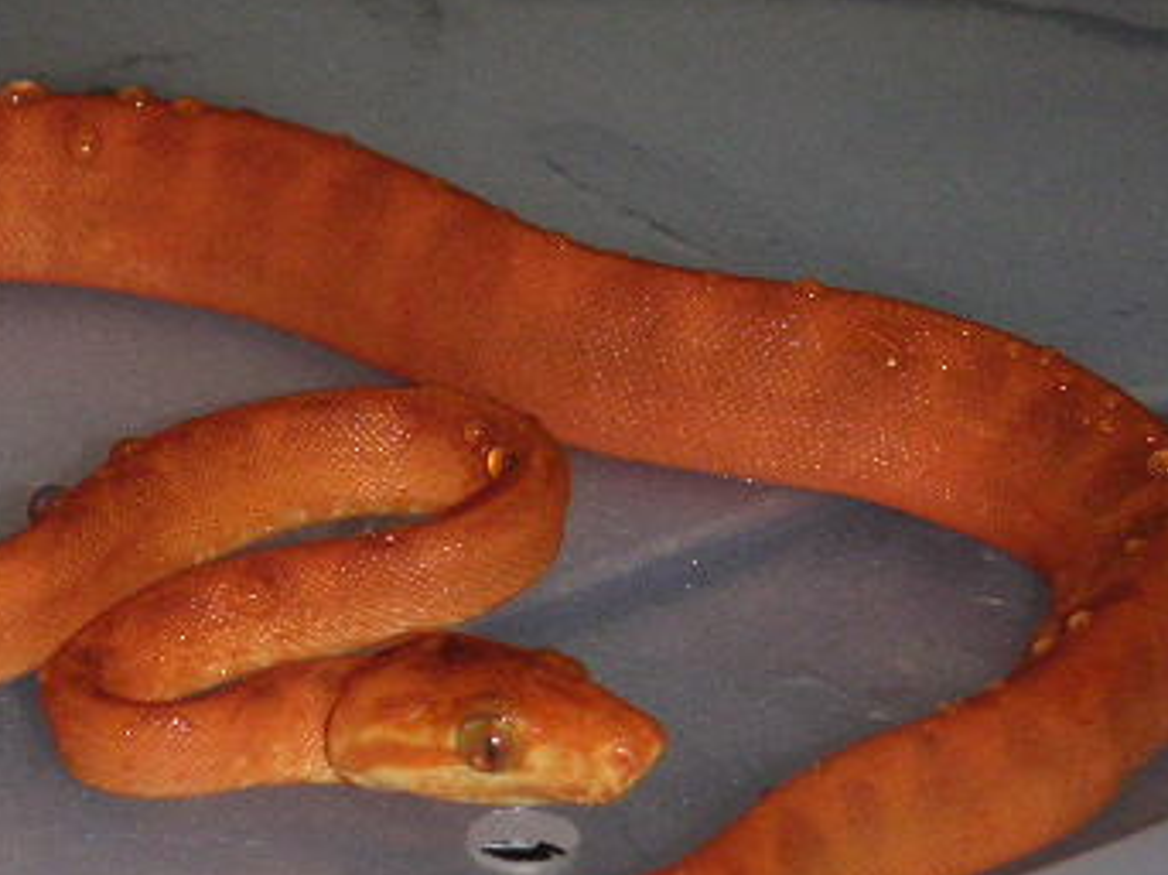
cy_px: 561
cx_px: 191
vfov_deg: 7.1
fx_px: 7013
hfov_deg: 9.5
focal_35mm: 208
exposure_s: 1/111
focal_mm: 17.1
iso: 160
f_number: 3.6
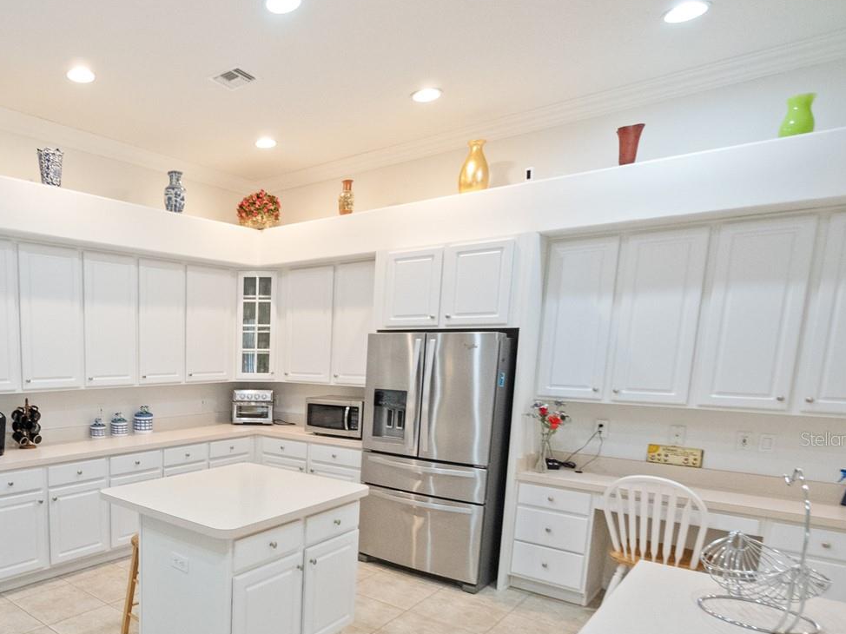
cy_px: 439
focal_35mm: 23
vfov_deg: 57.1
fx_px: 562
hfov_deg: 68.0
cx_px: 188
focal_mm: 7
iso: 2500
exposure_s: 1/60
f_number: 4
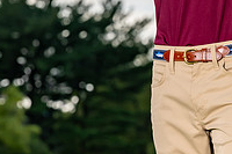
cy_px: -80
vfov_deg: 3.0
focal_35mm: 454
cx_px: 178
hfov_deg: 4.5
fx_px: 2923
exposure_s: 1/500
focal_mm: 104
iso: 160
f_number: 5.6
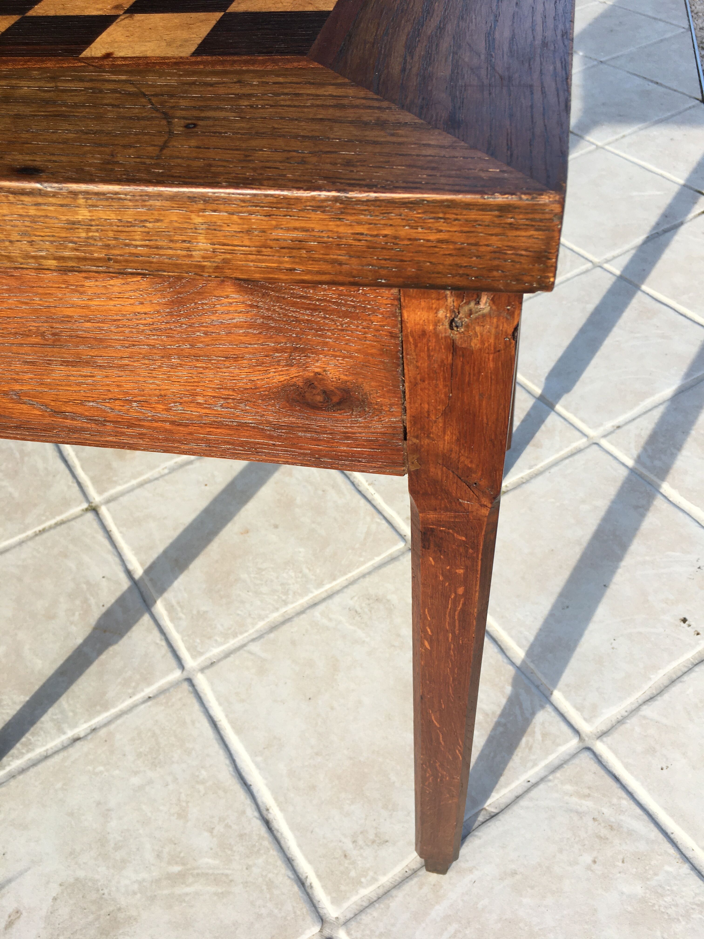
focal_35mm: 29
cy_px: 470
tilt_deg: -45.5
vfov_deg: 61.7
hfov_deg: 48.2
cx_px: 352
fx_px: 786
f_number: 2.2
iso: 25
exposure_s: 1/478
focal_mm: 4.15
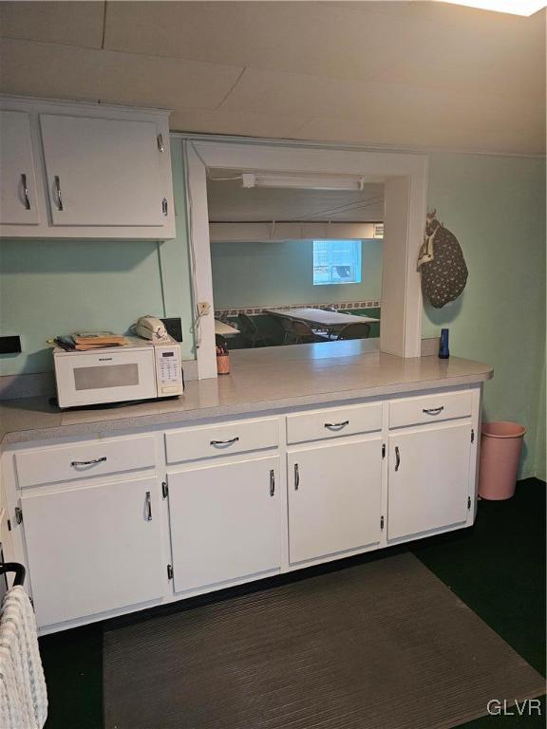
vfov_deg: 73.9
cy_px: 364
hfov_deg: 58.9
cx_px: 274
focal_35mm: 23
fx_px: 485
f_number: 1.7
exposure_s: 1/120
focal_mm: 6.3
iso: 800
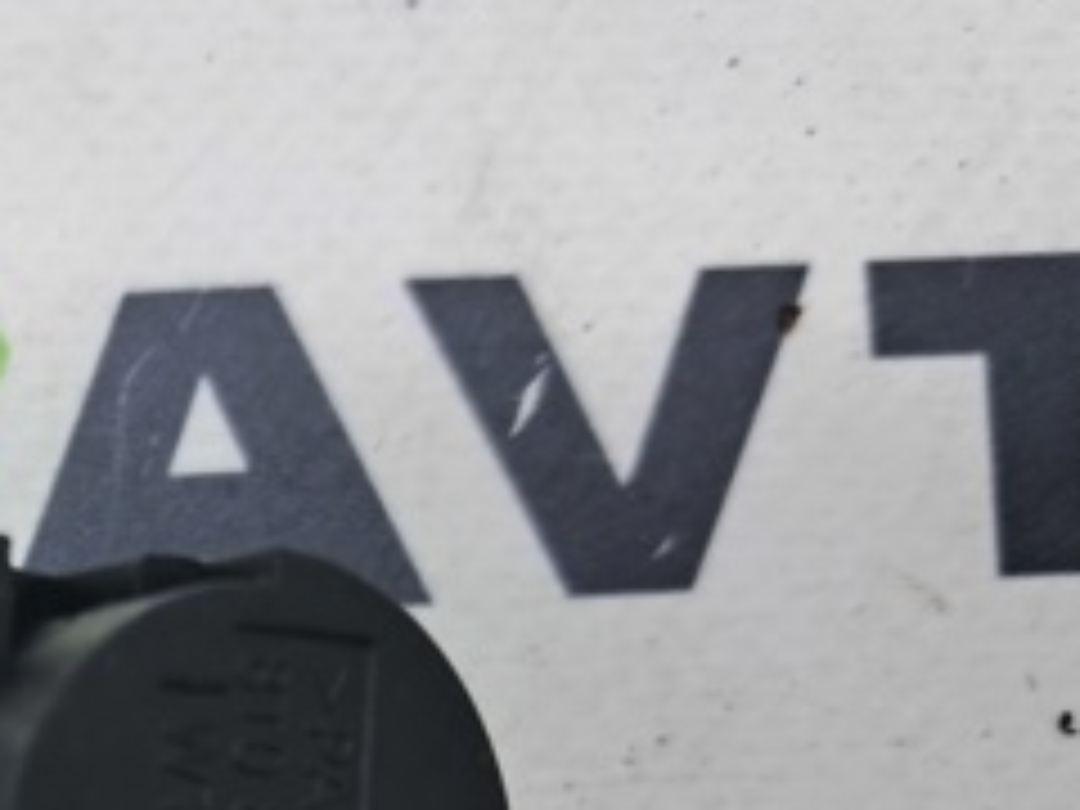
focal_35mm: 72
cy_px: 961
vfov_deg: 19.3
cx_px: -194
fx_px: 2246
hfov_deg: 24.6
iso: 50
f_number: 1.8
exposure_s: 1/60
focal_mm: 4
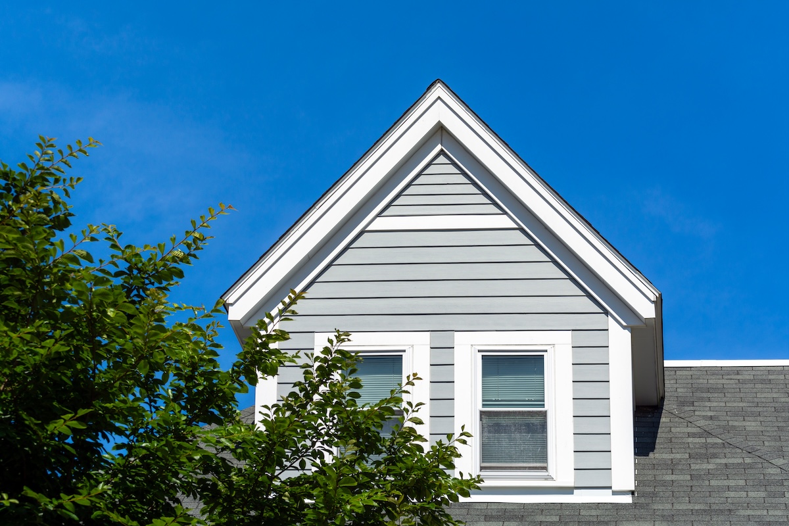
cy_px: 263
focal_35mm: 82
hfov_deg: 24.6
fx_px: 1808
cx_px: 394
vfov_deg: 16.6
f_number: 8
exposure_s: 1/750
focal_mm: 55
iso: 125
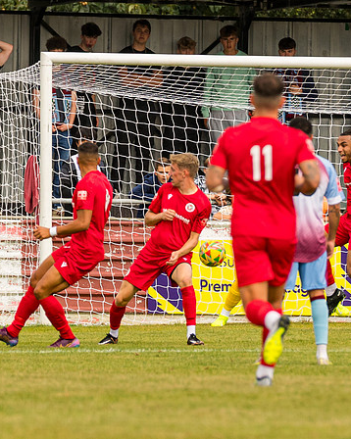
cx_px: 88
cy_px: 234
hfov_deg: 2.0
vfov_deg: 2.5
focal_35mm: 785
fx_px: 10200
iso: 640
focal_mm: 250
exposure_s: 1/3200
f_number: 4
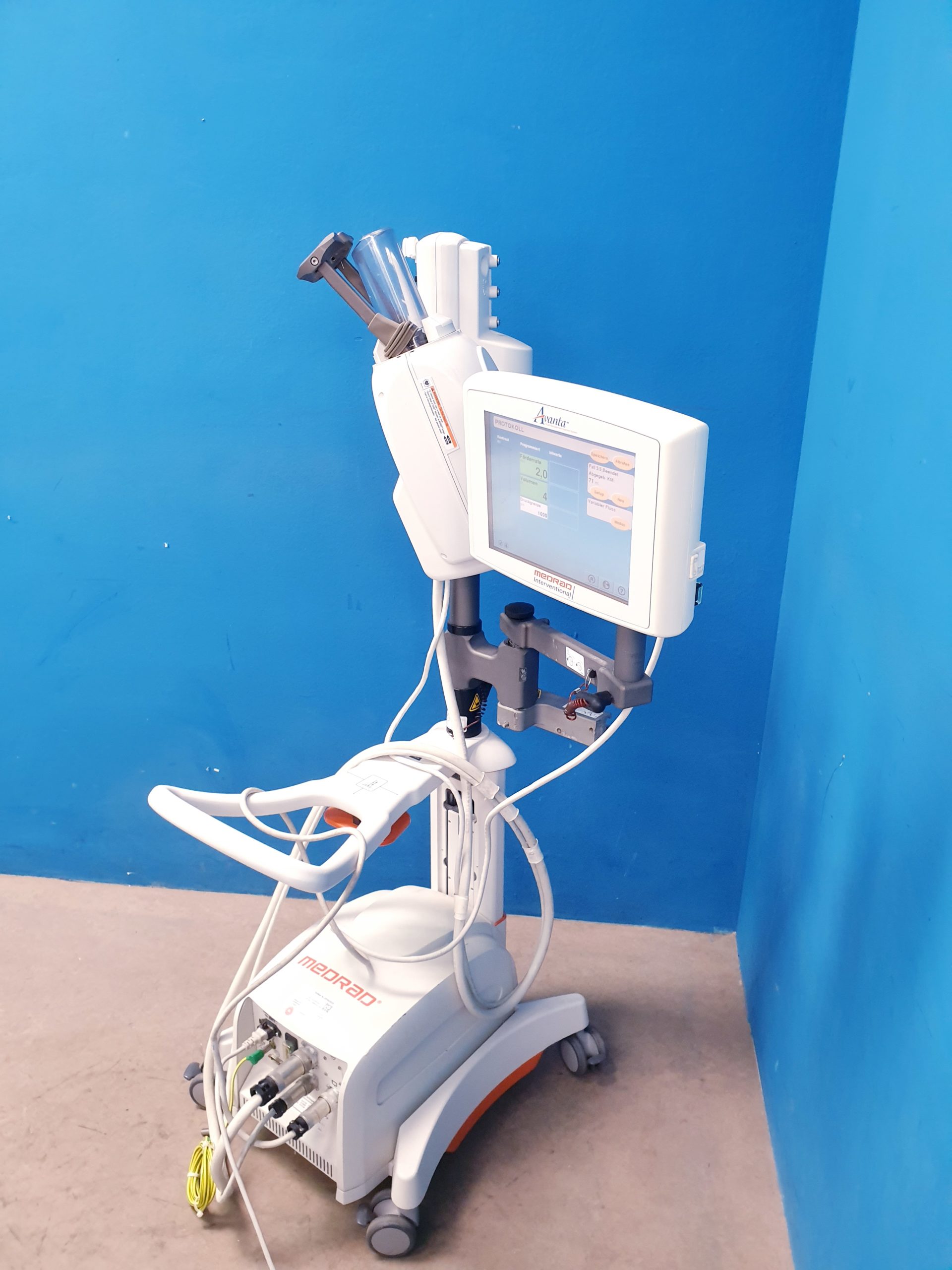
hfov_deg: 53.1
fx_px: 953
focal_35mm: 26
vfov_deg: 67.3
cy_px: 635
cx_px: 476
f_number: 2.4
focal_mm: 4.3
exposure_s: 1/33
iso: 250
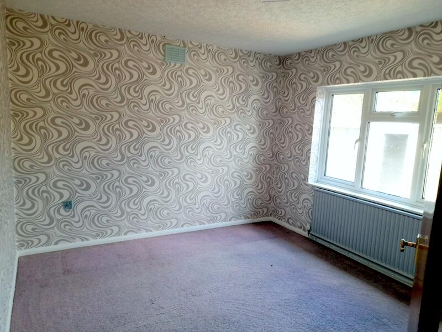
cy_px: 166
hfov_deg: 69.4
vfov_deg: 54.9
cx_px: 221
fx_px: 319
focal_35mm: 25
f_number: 2
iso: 64
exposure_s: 1/50
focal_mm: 4.6
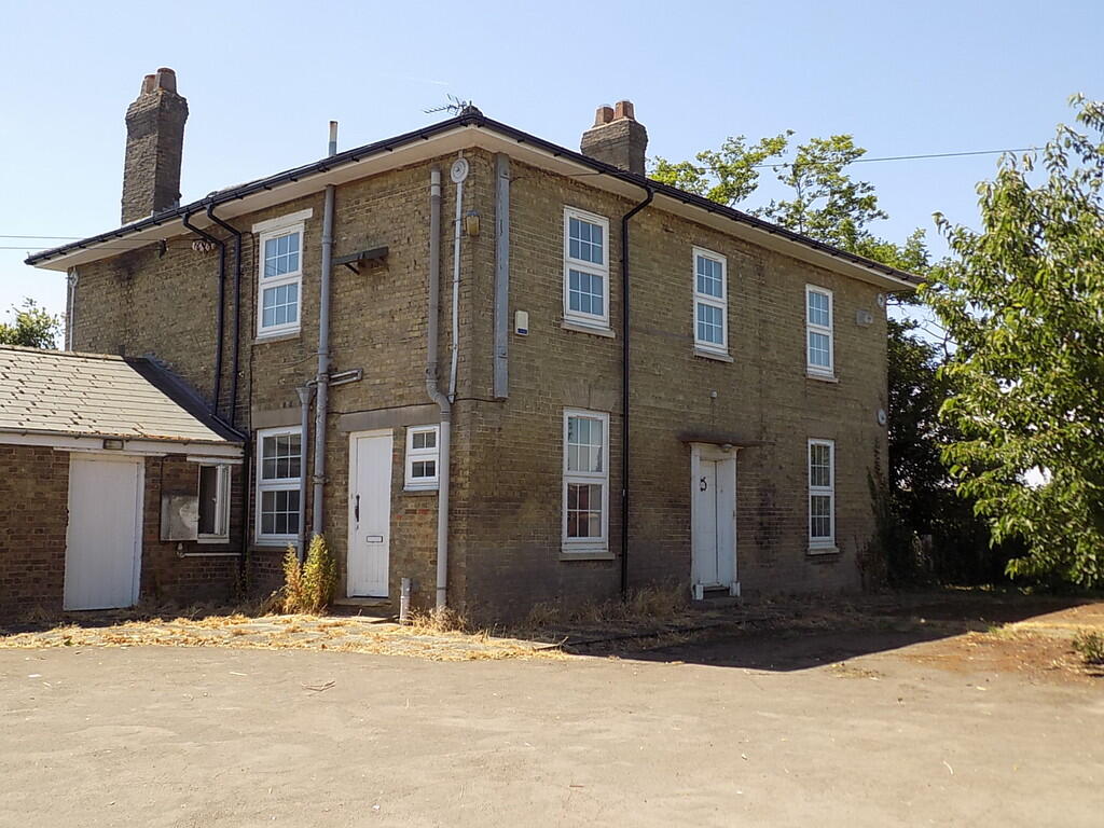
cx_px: 552
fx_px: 1084
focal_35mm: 34
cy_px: 414
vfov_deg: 41.8
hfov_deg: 54.0
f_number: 3.4
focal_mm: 6.1
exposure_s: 1/500
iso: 80
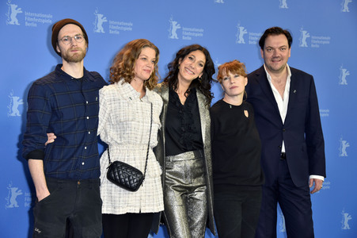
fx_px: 694
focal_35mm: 70
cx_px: 178
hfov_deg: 28.9
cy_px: 119
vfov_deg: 19.4
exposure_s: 1/125
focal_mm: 70
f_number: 5.6
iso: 800
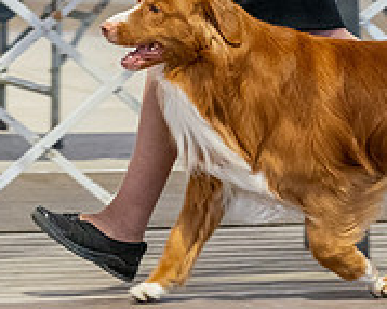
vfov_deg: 2.5
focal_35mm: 625
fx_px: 7155
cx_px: 321
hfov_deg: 3.1
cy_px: -35
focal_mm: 176
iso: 6400
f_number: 3.5
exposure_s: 1/250
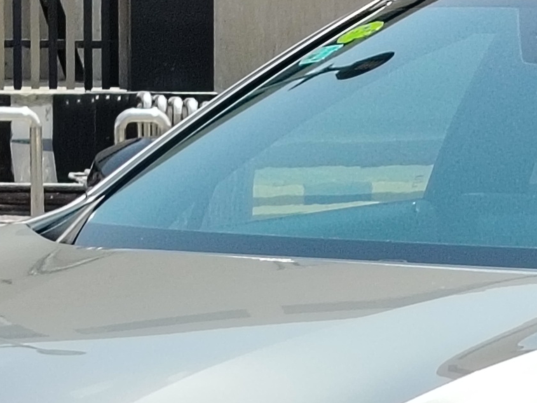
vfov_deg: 4.4
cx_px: 591
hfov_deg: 5.9
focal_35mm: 336
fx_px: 5213
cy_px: 508
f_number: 1.75
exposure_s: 1/748
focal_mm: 5.25
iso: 100
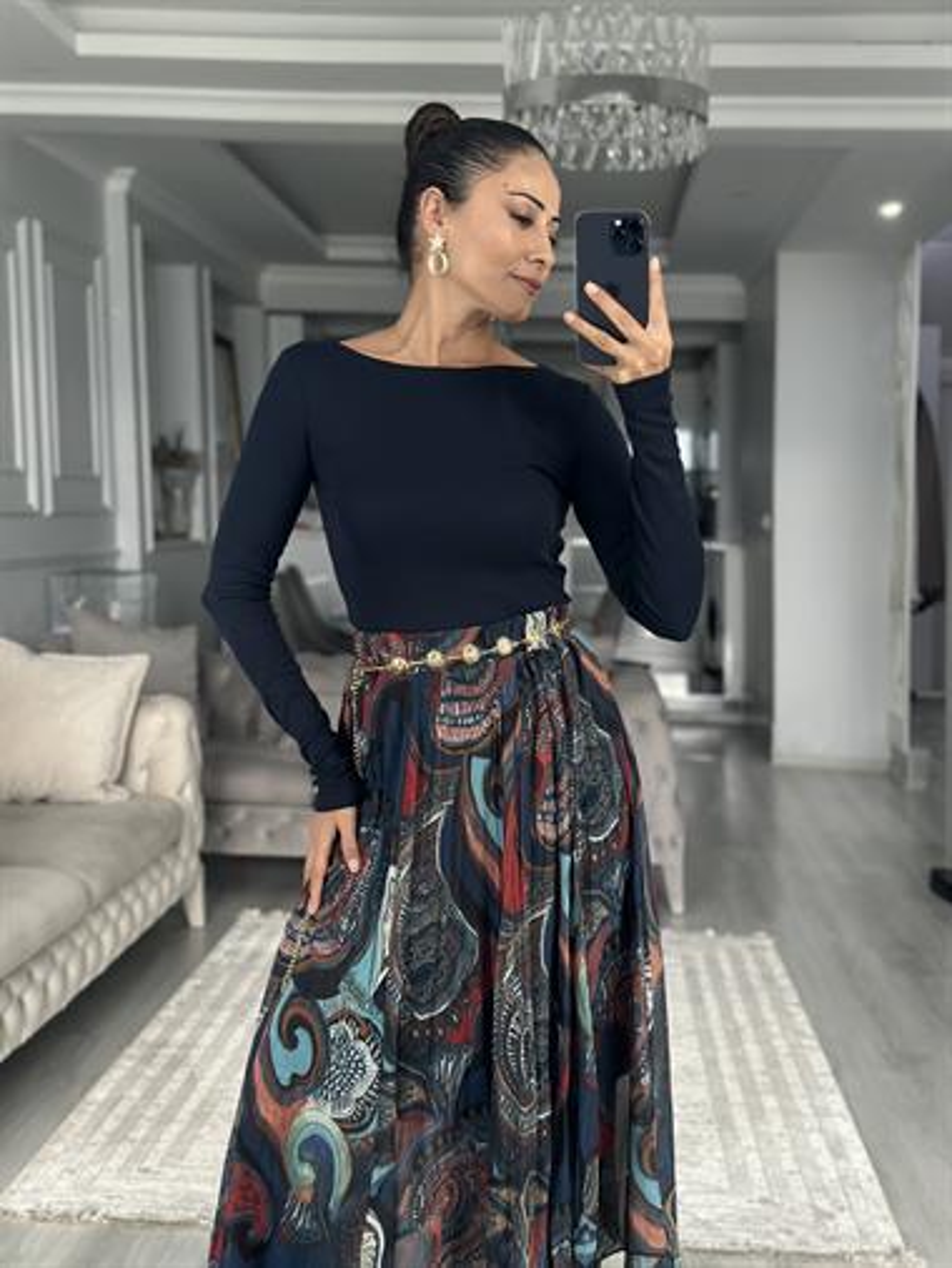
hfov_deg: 30.3
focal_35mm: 48
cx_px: 476
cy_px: 634
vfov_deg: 39.6
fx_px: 1759
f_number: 1.78
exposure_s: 1/60
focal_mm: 6.86
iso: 320
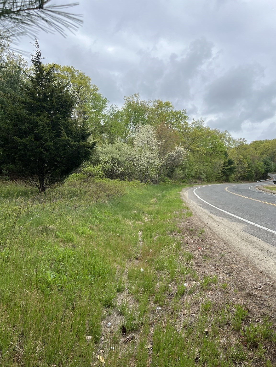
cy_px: 184
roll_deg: -0.2
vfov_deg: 67.3
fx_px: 276
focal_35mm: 26
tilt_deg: +1.3
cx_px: 138
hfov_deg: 53.1
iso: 50
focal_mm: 5.7
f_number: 1.5
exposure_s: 1/2457
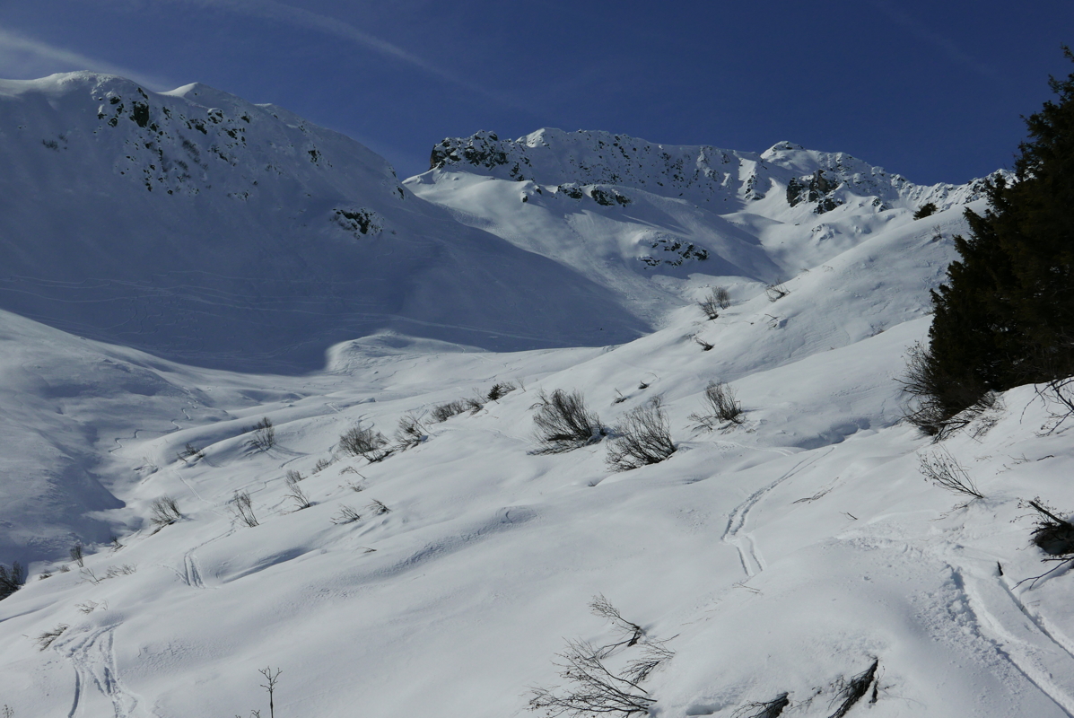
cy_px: 359
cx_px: 537
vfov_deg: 28.7
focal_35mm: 47
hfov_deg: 41.9
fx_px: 1403
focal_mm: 21.3
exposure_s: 1/5000
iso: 200
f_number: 5.6
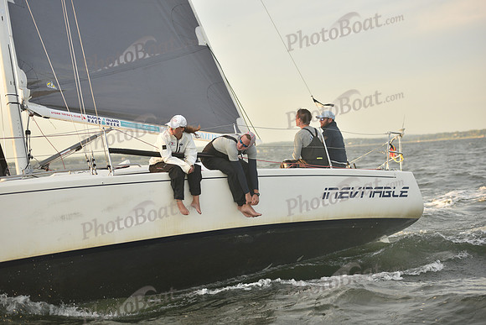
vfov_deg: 17.5
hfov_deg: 26.0
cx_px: 243
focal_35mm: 78
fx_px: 1053
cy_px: 162
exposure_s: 1/640
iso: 250
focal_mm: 78
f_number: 3.2
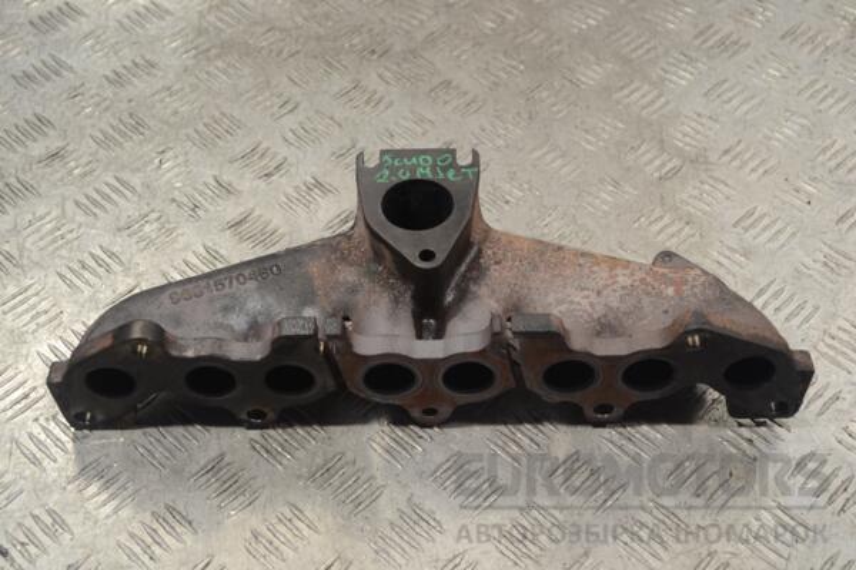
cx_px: 428
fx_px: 1284
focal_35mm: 54
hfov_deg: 36.9
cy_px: 285
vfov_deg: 25.1
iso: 160
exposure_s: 1/30
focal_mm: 36
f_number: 5
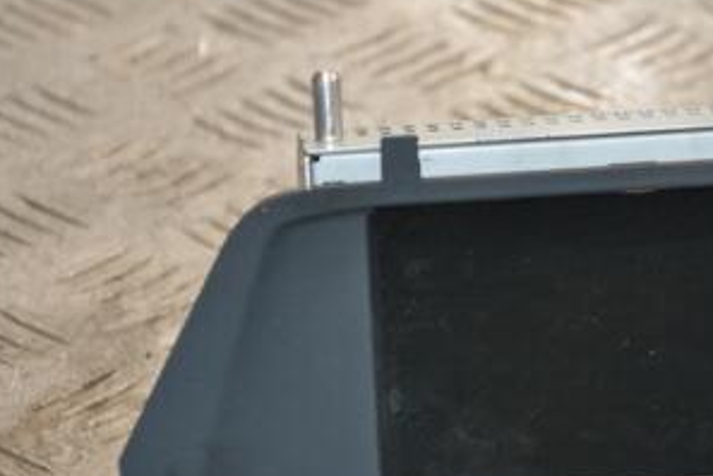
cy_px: 293
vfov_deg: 4.9
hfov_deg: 7.4
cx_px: 617
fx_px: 5525
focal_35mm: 279
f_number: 5.6
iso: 800
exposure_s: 1/125
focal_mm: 92
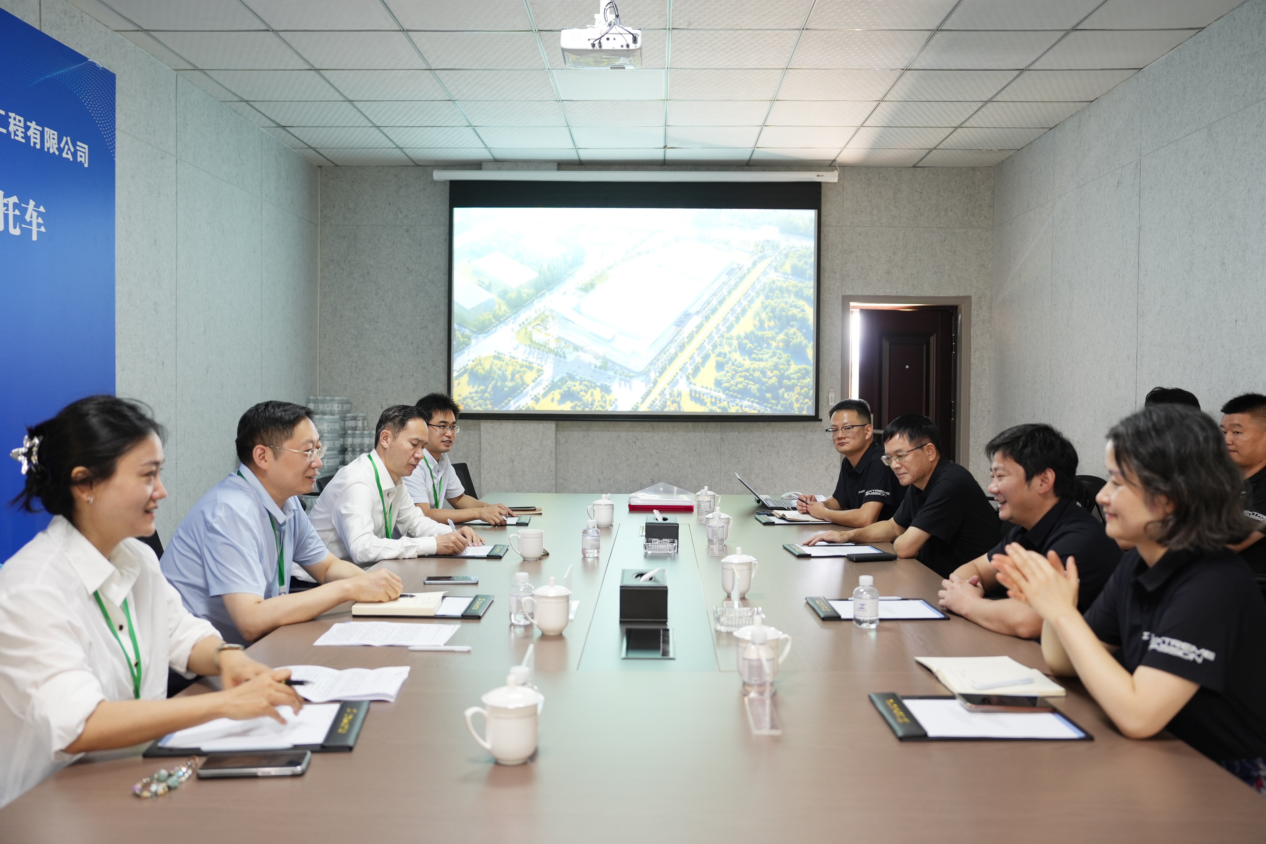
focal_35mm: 30
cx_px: 633
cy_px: 422
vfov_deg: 43.6
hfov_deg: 61.9
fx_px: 1055
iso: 500
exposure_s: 1/30
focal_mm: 30
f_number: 2.8
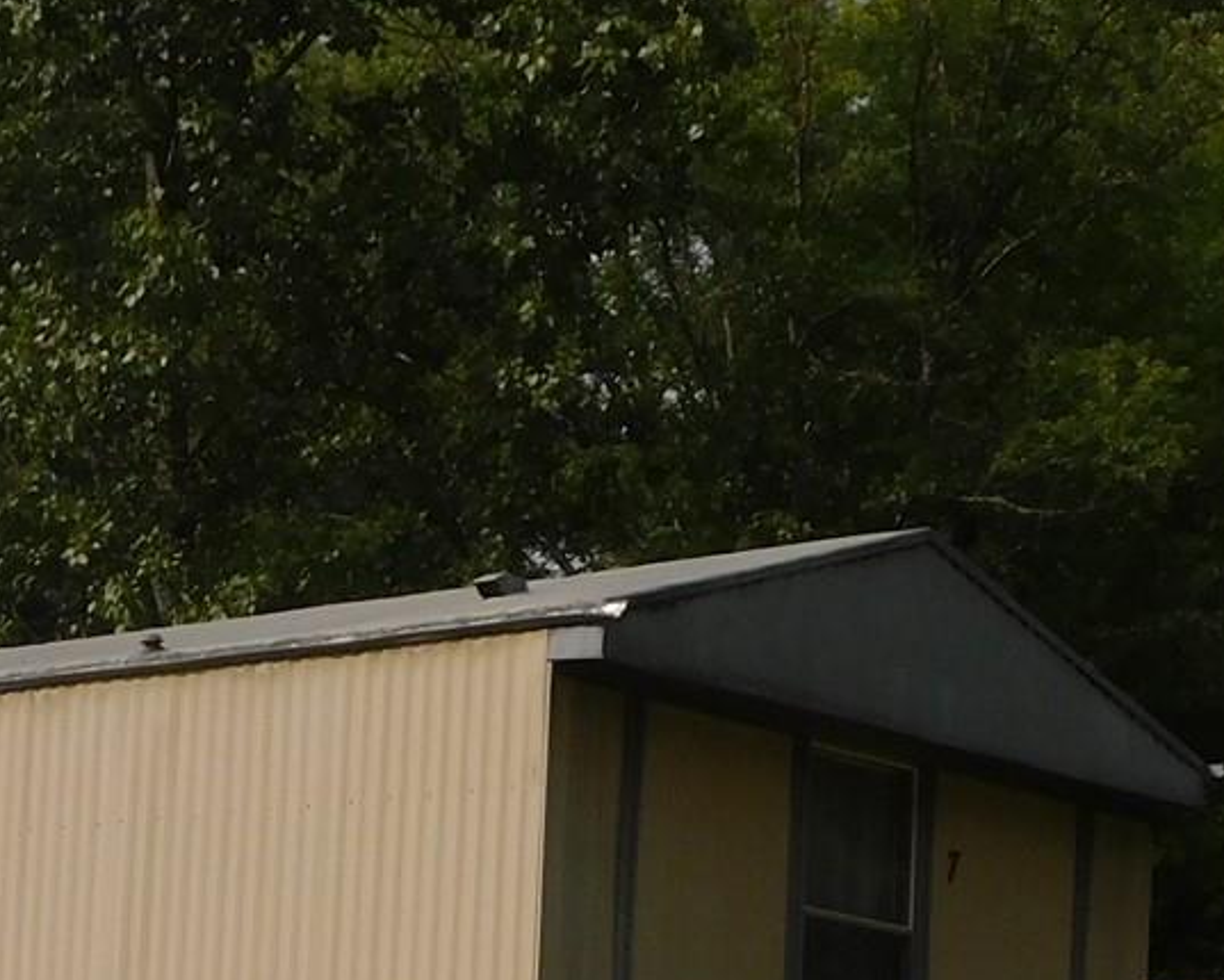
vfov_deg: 11.3
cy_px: 1187
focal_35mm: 134
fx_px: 4856
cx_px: -91
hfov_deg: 14.1
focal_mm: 6.3
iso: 125
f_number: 7
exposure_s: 1/800
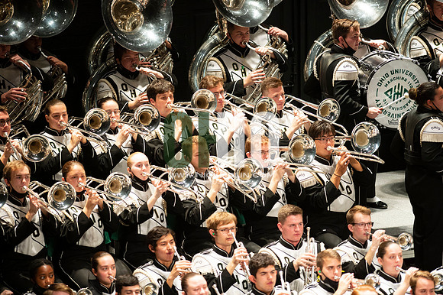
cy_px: 148
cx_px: 222
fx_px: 3689
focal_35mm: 300
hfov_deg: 6.9
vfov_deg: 4.6
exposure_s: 1/500
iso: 3200
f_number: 2.8
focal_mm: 300
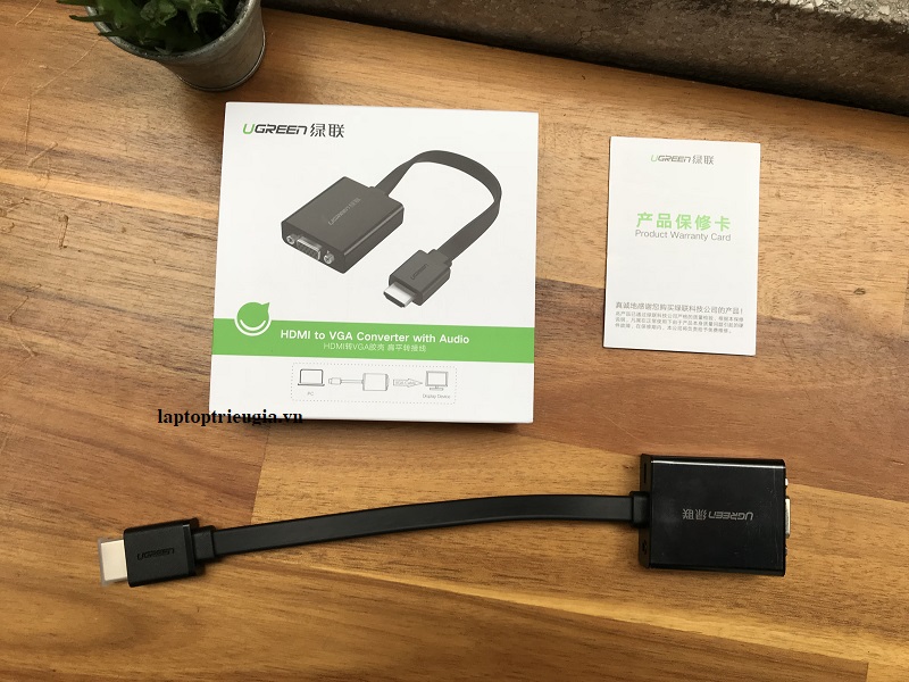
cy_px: 341
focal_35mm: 28
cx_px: 454
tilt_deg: -86.6
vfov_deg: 49.7
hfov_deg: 63.4
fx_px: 735
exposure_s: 1/50
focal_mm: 3.99
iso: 25
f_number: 1.8
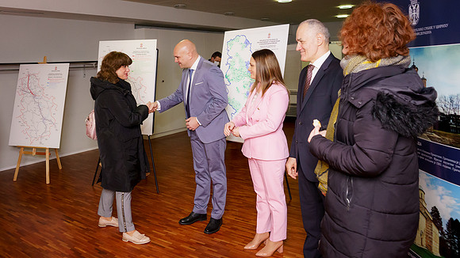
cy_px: 90
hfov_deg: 63.9
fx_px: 366
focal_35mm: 30
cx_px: 188
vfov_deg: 38.6
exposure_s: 1/250
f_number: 4
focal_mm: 24
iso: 2500
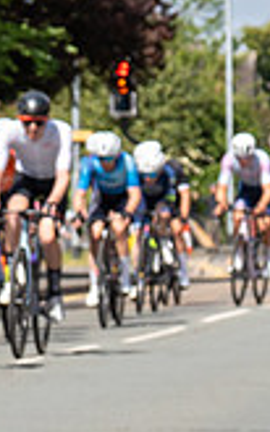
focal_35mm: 463
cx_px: -589
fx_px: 5456
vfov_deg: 4.5
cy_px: 289
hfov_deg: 2.8
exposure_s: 1/1000
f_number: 5.6
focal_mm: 70
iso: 250
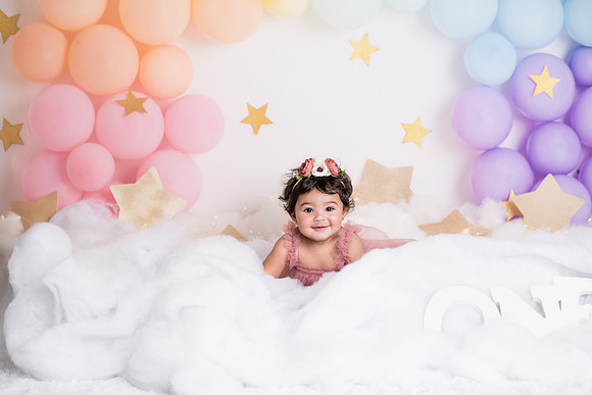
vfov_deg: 27.0
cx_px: 296
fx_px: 822
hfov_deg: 39.6
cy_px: 198
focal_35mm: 50
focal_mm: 50
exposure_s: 1/200
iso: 200
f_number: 3.5
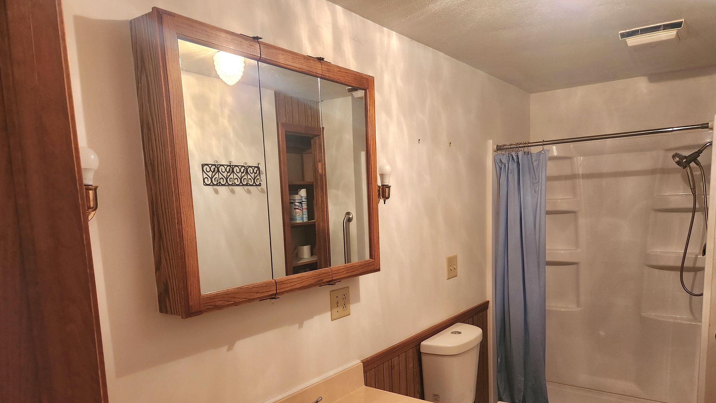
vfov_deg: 43.8
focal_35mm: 26
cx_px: 370
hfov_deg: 71.9
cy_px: 268
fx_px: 494
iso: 640
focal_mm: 5.4
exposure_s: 1/60.2
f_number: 1.8
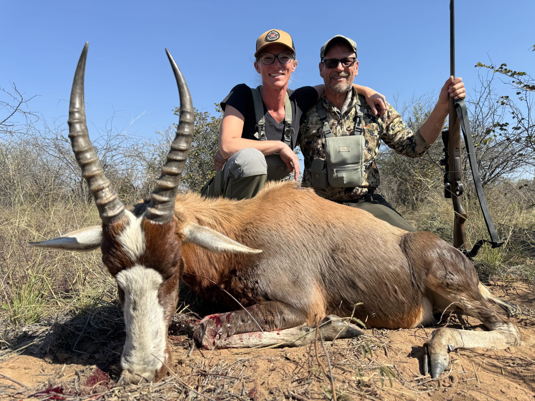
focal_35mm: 24
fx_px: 371
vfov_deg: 56.8
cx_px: 268
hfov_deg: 71.6
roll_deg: +0.4
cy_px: 200
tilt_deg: +1.6
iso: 80
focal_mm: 6.76
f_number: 1.78
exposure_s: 1/2907
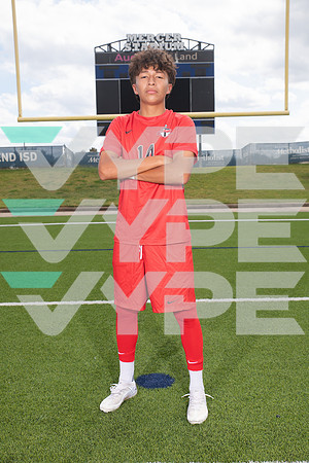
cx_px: 154
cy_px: 232
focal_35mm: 38
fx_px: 489
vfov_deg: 50.7
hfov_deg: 35.1
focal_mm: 38
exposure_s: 1/400
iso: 125
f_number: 7.1
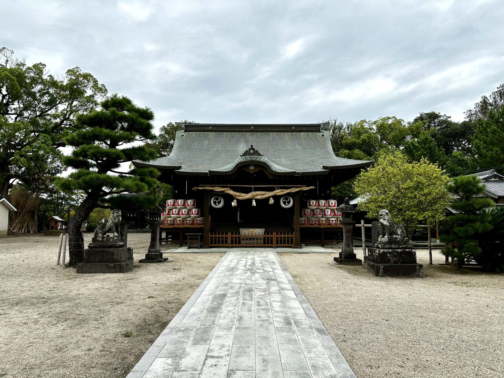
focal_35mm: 24
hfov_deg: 71.6
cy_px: 189
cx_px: 252
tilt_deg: +5.0
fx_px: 349
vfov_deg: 56.8
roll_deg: -0.2
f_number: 1.78
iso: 80
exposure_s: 1/3356
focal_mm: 6.86
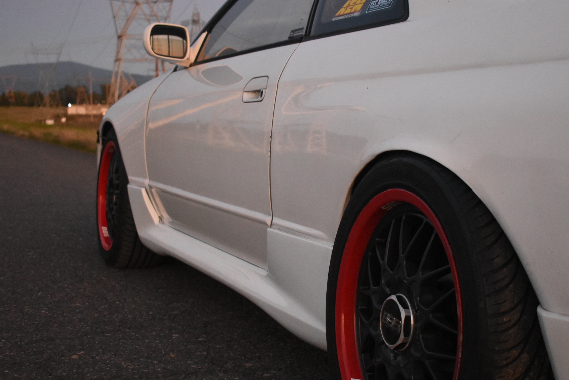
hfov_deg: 34.5
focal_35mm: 58
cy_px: 217
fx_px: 912
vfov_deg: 23.5
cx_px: 345
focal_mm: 27
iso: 2800
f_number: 4
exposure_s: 1/125
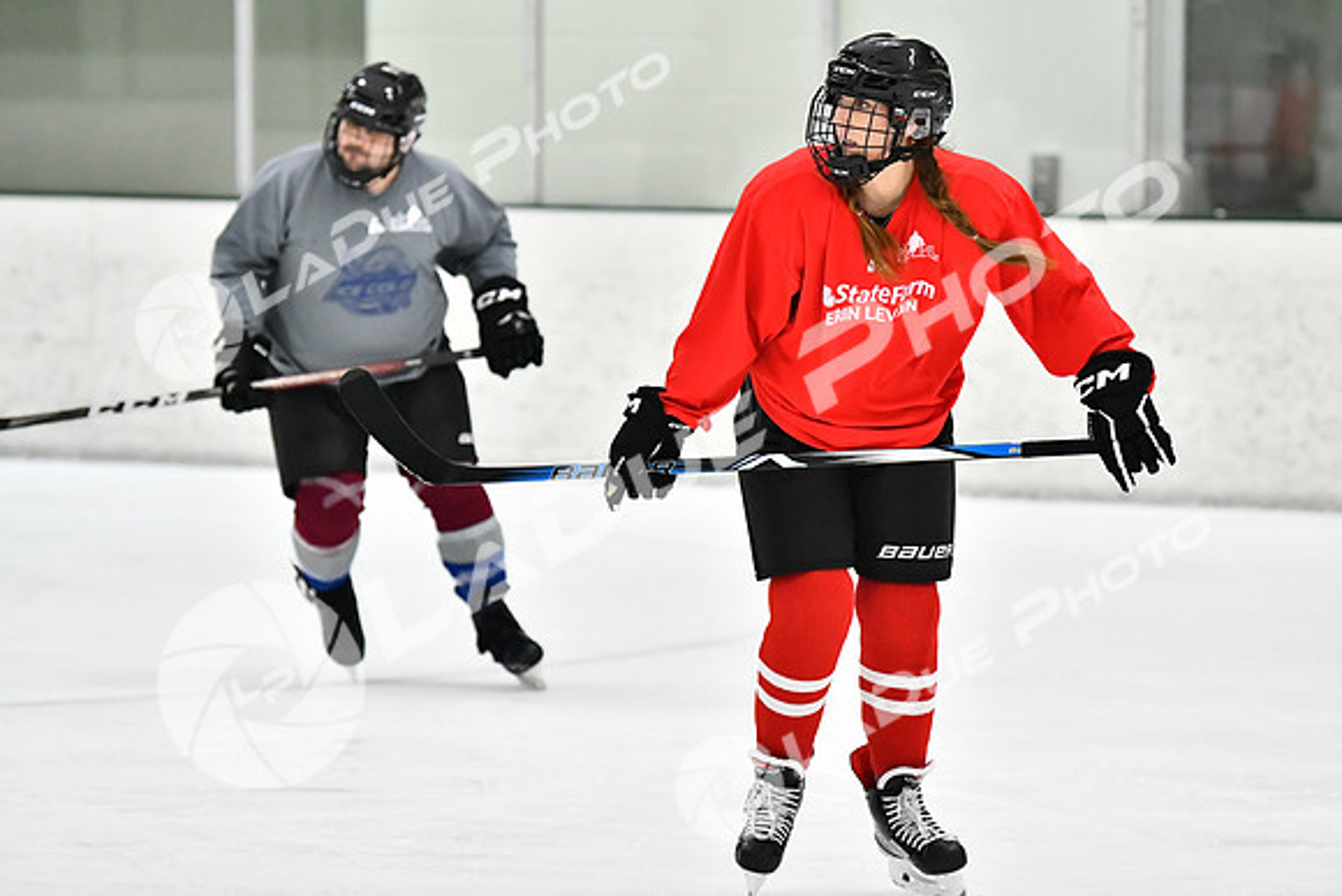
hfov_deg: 9.1
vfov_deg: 6.1
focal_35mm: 225
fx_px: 8389
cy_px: 448
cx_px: 671
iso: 5000
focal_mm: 150
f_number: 2.8
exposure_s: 1/1250
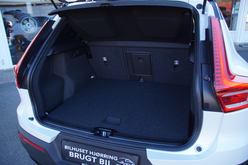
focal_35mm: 27
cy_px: 82
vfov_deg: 47.9
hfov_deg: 67.4
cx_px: 124
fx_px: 186
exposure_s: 1/60
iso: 100
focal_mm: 18
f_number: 4
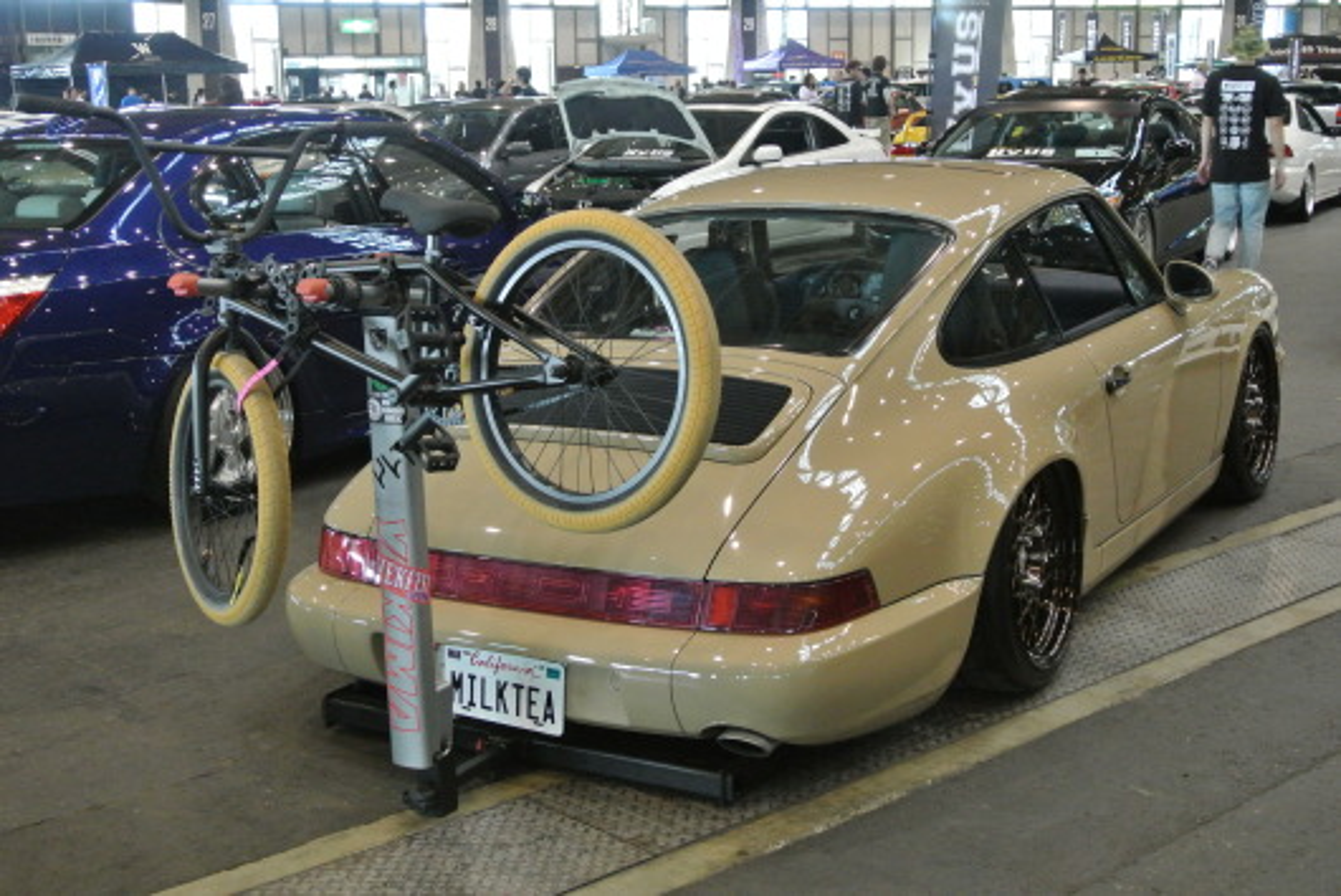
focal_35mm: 49
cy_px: 448
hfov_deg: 40.3
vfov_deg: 27.6
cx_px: 670
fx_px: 1826
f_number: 4.5
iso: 1400
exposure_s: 1/30
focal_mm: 18.2
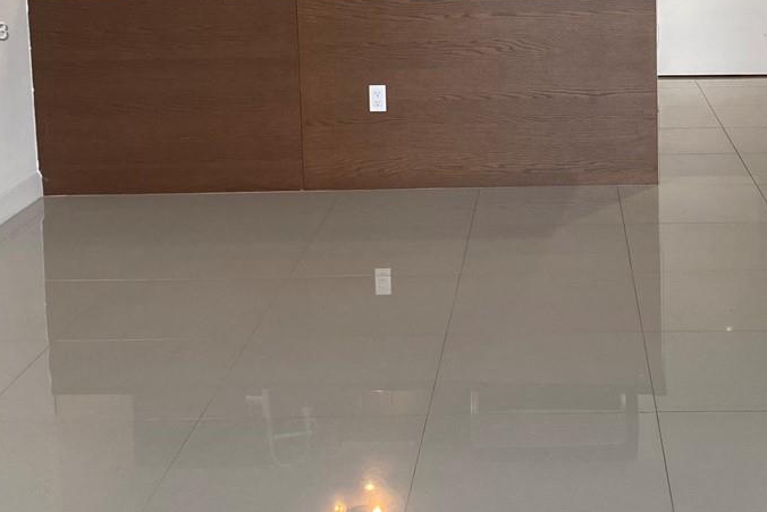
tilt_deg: -6.5
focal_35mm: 64
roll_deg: +0.9
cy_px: 33
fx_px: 1364
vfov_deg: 20.7
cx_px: 553
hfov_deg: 31.0
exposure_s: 1/120
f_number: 1.8
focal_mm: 4.25
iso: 125
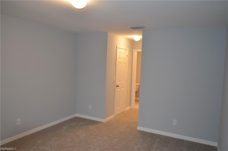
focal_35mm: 27
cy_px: 76
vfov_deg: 47.7
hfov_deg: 67.5
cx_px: 114
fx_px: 171
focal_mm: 18
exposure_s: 1/60
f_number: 3.5
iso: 900
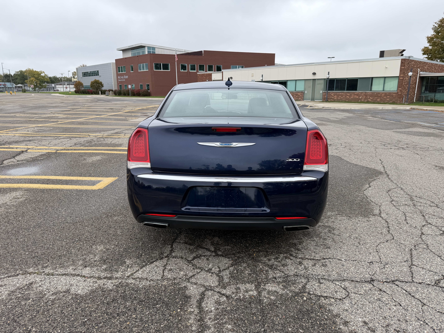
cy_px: 166
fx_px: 308
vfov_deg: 56.8
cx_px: 222
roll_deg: +1.5
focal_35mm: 24
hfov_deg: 71.6
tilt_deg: -11.5
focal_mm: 6.76
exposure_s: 1/459
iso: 80
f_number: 1.78
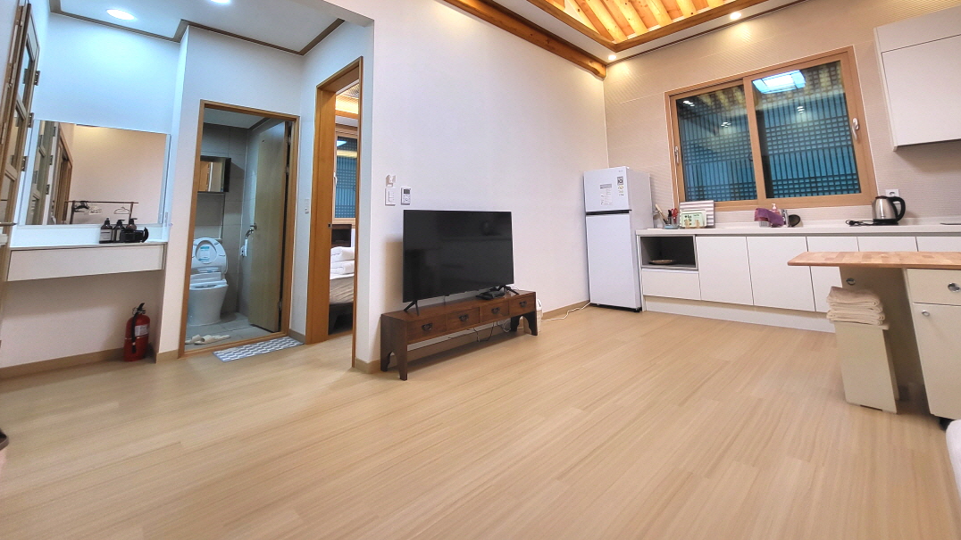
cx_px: 502
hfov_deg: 102.9
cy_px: 159
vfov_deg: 67.5
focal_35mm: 15
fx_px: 382
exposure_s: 1/60
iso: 80
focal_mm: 1.74
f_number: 2.2
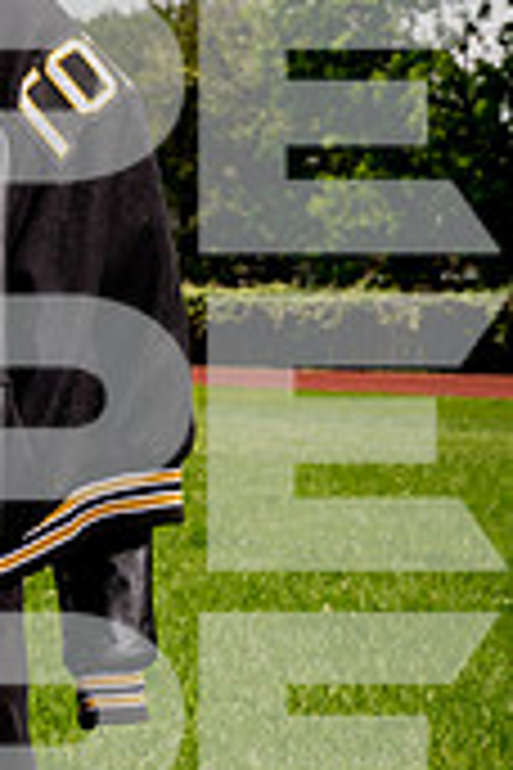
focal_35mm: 147
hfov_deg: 9.2
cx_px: -158
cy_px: 437
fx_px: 3142
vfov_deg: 14.0
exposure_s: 1/250
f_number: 7.1
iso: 100
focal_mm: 56
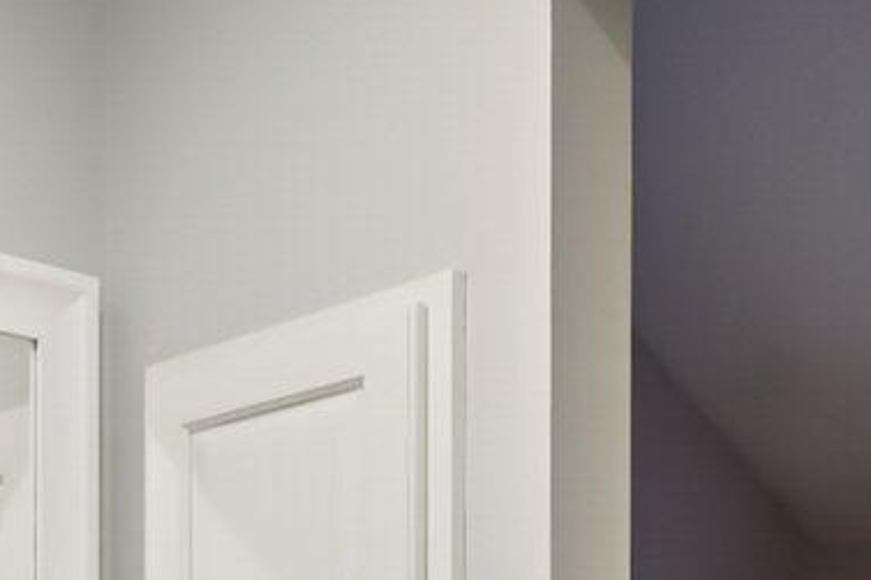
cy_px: 905
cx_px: -171
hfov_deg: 24.2
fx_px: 1838
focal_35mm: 76
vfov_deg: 16.2
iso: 500
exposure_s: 1/30
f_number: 8
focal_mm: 14
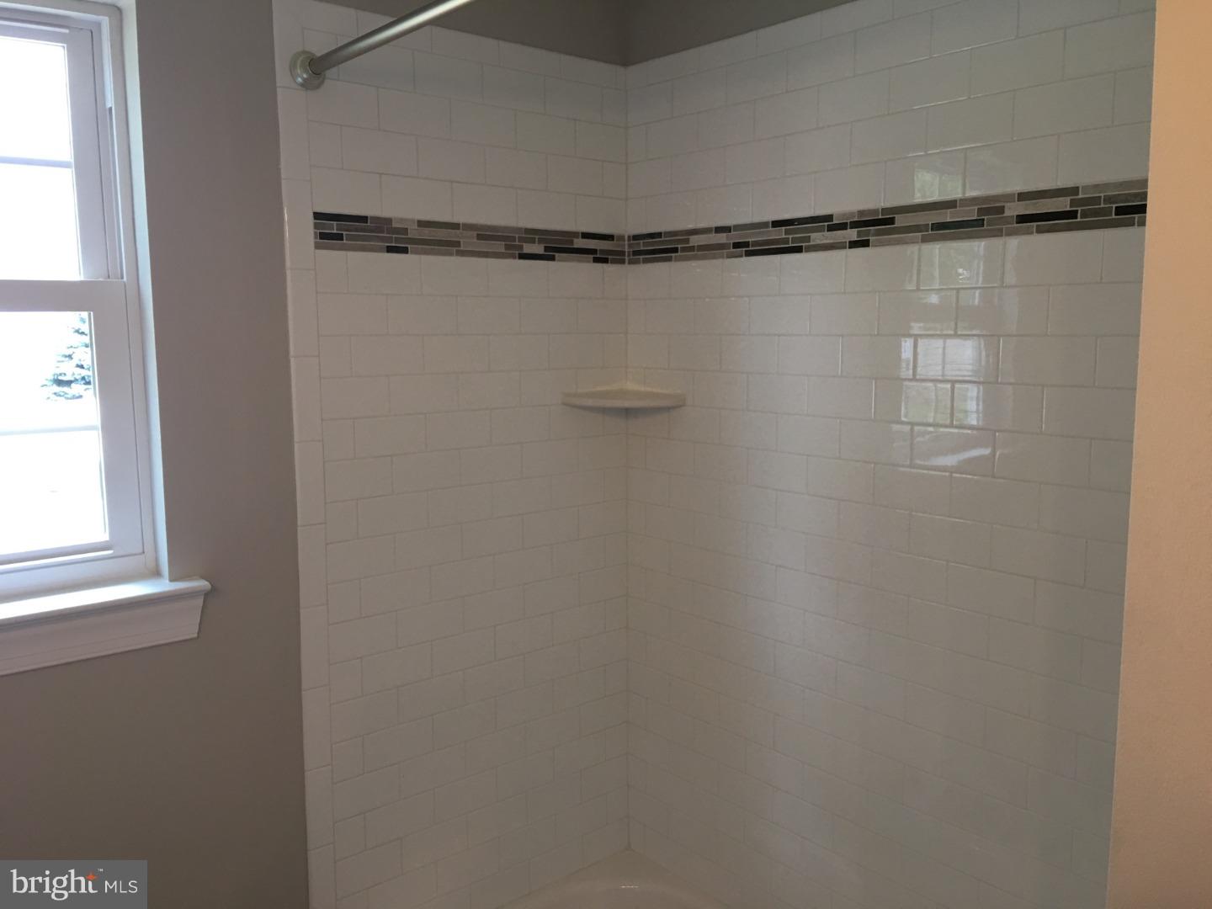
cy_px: 454
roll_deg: +0.2
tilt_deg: -6.1
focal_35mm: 29
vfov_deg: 48.2
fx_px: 1015
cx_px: 606
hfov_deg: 61.7
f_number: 2.2
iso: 32
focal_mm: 4.15
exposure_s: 1/30
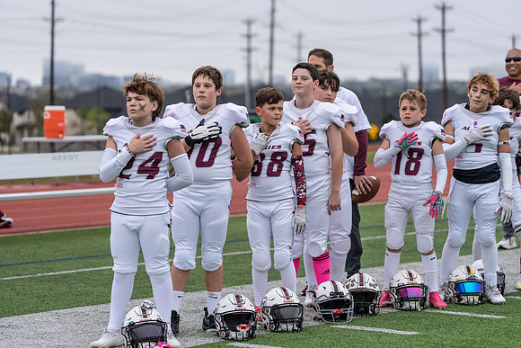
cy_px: 174
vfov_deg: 12.7
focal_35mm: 108
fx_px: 1563
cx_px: 260
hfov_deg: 18.9
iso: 500
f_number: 2.8
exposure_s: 1/1250
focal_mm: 108
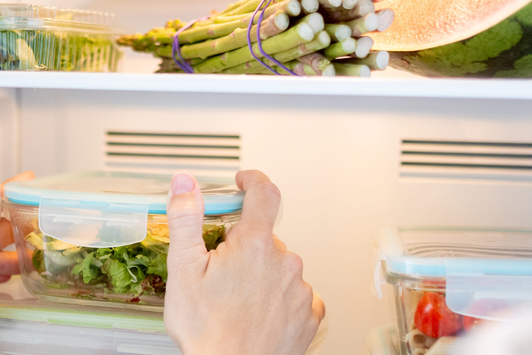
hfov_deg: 22.8
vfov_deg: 15.3
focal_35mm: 89
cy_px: 277
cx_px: 157
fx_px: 1313
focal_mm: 35
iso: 400
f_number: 2.2
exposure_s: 1/200
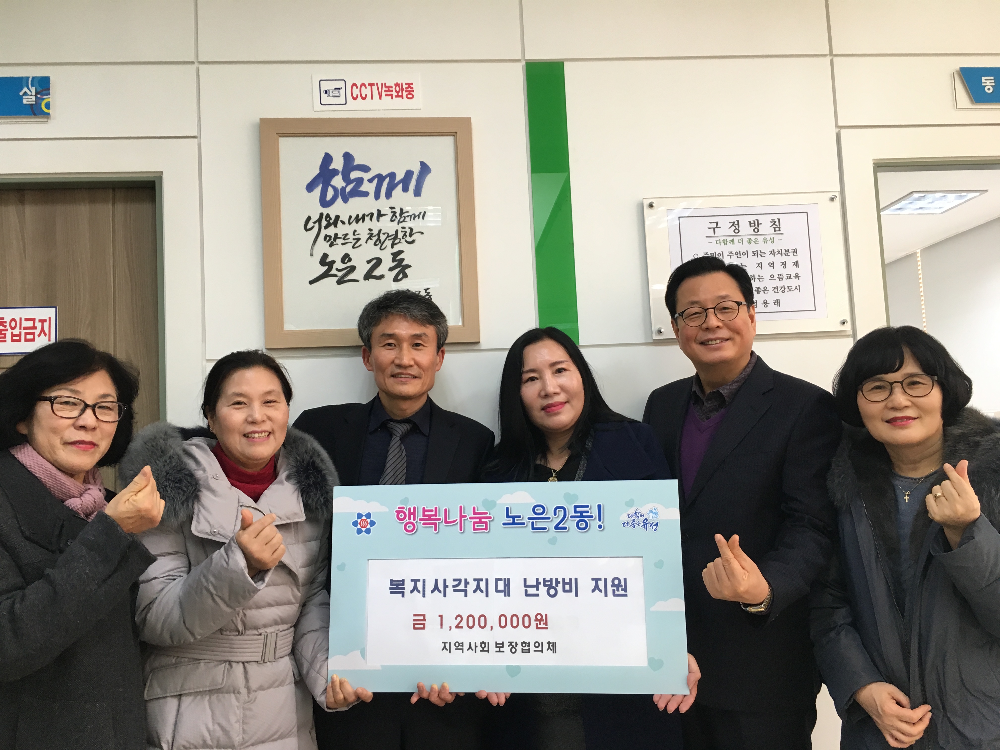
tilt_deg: +4.3
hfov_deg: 61.7
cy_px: 375
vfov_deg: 48.2
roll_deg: +2.5
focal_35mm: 29
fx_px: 838
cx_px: 500
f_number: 2.2
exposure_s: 1/30
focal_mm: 4.15
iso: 64
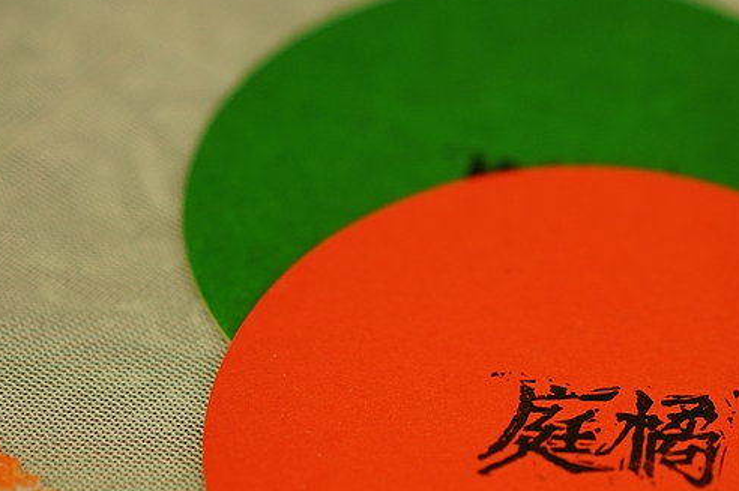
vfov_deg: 9.5
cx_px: 628
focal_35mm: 143
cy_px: 400
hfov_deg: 14.3
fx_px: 2932
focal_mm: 55
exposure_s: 1/60
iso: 200
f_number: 1.8
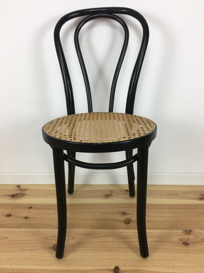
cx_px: 102
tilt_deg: -20.7
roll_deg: +0.3
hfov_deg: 48.2
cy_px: 136
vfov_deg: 61.7
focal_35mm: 29
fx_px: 228
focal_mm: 4.15
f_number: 2.2
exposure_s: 1/33
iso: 32
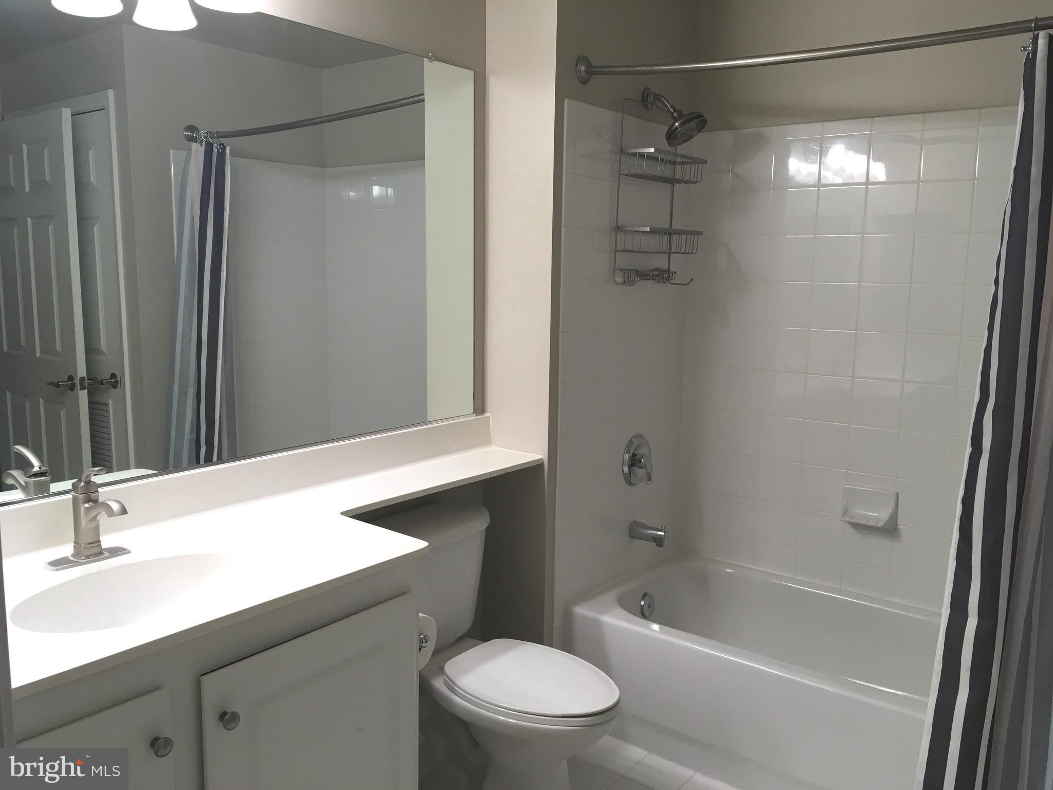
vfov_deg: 48.2
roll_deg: -0.7
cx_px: 526
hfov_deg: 61.7
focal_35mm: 29
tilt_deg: -8.3
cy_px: 395
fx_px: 882
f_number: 2.2
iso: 25
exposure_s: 1/33
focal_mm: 4.15
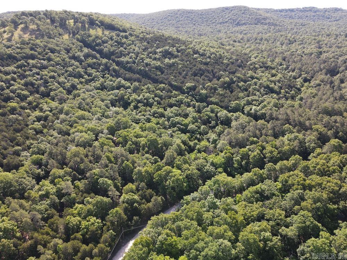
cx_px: 174
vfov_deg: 56.8
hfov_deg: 71.6
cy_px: 130
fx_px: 241
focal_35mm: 24
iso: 150
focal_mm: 4.5
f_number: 2.8
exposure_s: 1/15
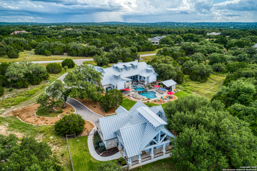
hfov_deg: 73.8
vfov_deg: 53.0
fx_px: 171
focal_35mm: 24
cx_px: 128
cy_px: 86
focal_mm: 8.8
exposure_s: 1/40
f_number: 3.5
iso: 100
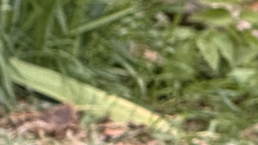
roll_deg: -6.1
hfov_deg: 2.3
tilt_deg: -19.5
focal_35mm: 933
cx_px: 838
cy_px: 85
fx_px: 6384
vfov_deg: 1.3
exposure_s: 1/137
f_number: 2.8
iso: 50
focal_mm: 15.66
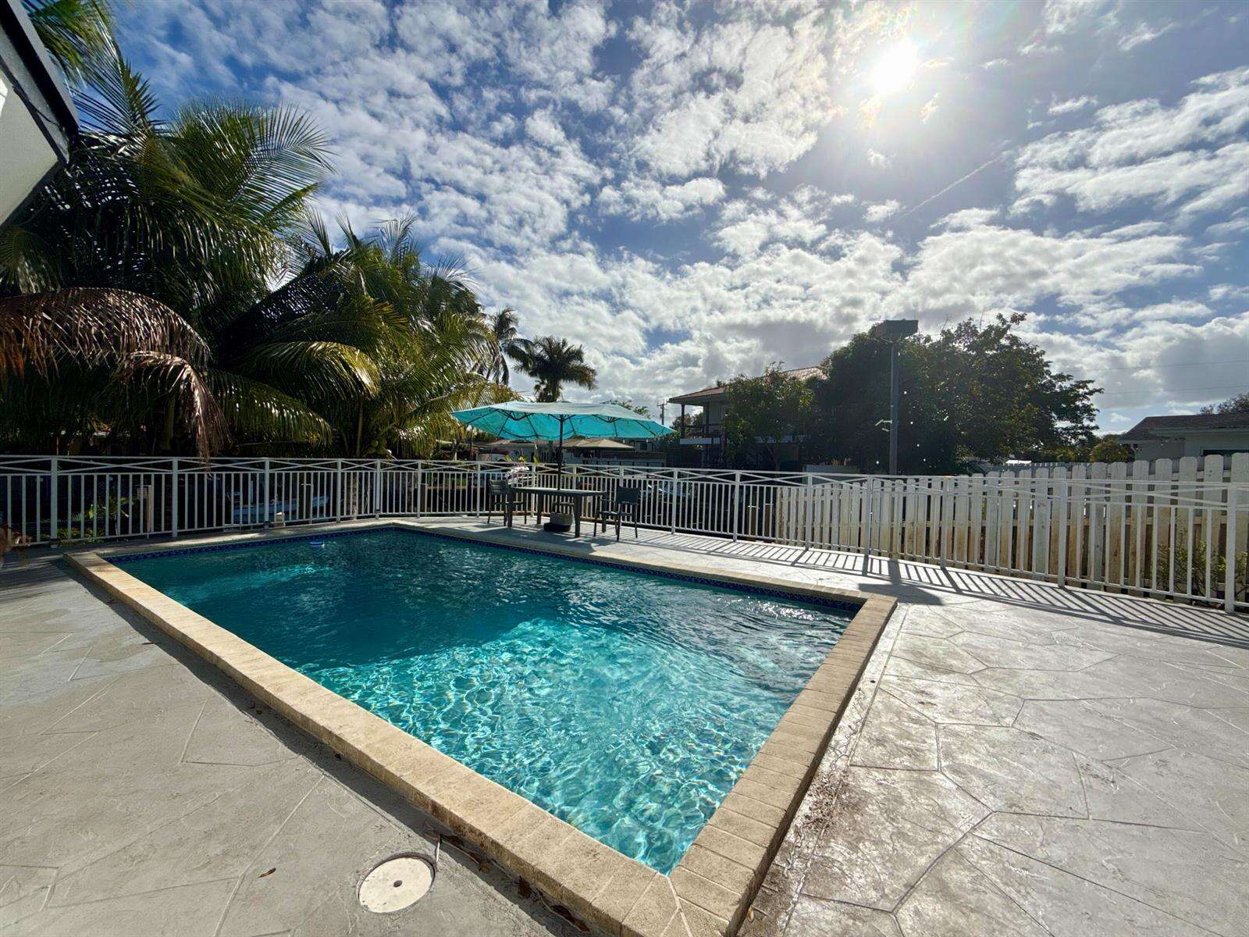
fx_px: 505
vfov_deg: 85.7
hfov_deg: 102.1
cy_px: 468
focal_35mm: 14
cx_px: 624
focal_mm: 2.22
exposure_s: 1/6803
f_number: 2.2
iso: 40
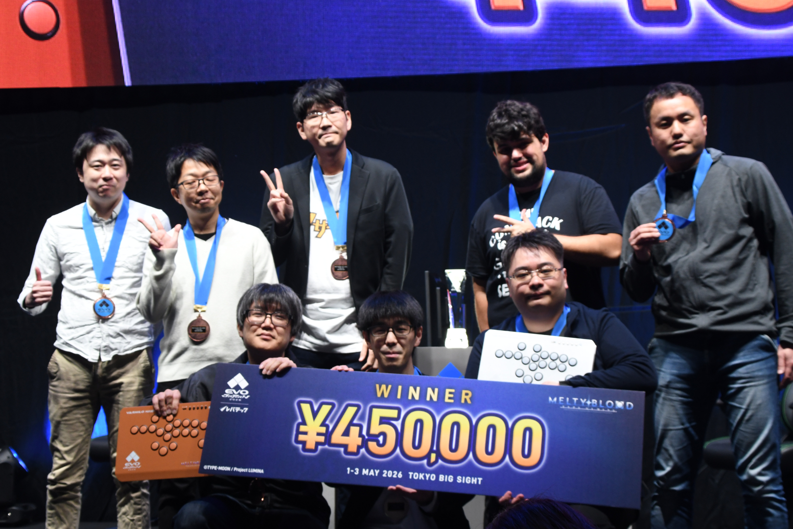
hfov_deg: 29.9
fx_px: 1487
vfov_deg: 20.2
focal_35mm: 68
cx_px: 396
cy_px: 264
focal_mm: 45
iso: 1000
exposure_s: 1/50
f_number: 8
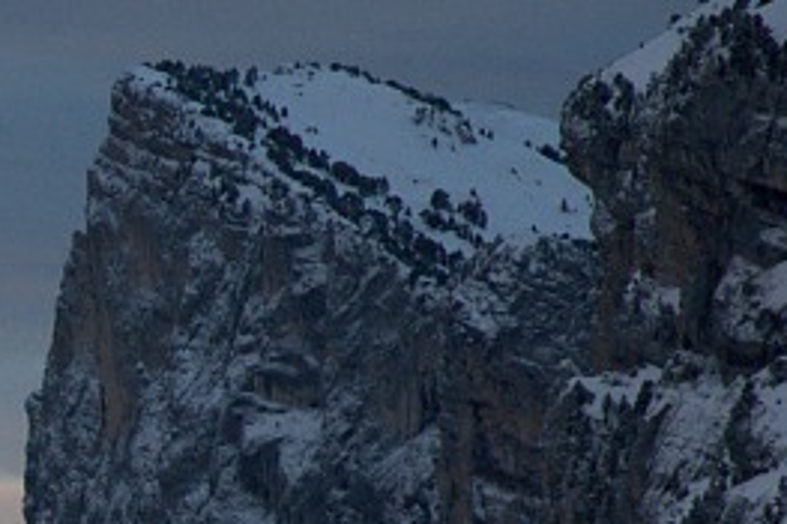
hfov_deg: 3.4
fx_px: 13084
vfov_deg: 2.3
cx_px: -500
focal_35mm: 599
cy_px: 684
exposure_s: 1/200
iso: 320
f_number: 5.6
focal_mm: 105
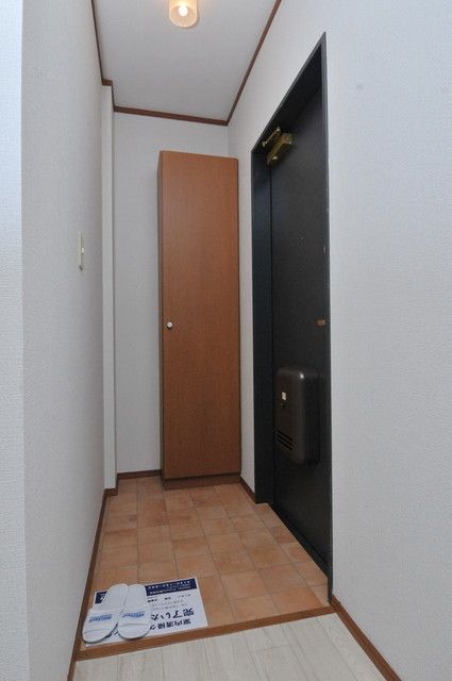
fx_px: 397
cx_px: 226
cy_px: 340
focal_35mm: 21
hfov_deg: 59.4
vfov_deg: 81.3
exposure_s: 1/250
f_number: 13
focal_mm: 14
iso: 1000
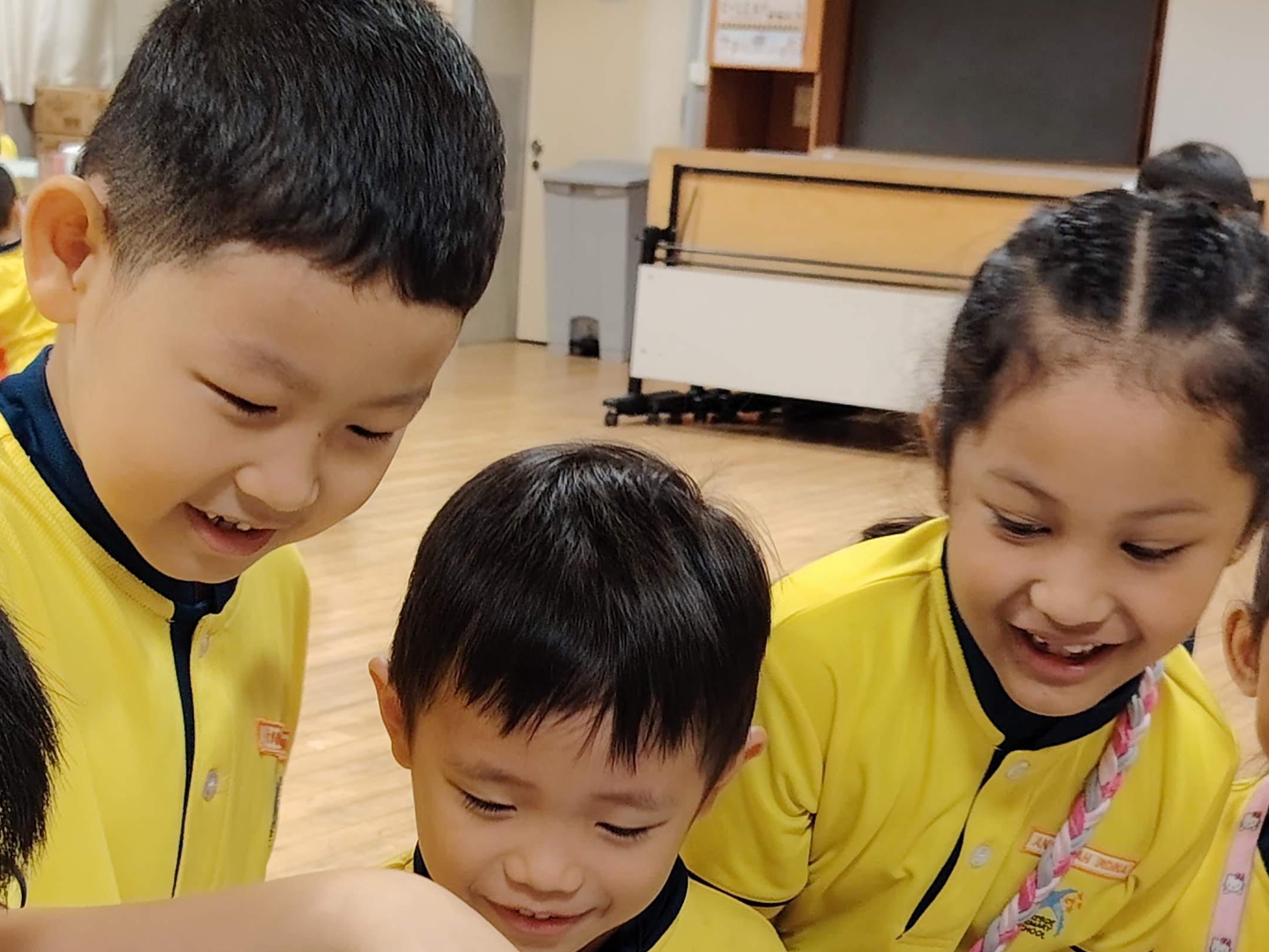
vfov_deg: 20.2
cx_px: 529
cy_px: 889
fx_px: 2603
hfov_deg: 27.4
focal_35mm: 71
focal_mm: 5.25
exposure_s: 1/33.3
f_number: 1.75
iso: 572
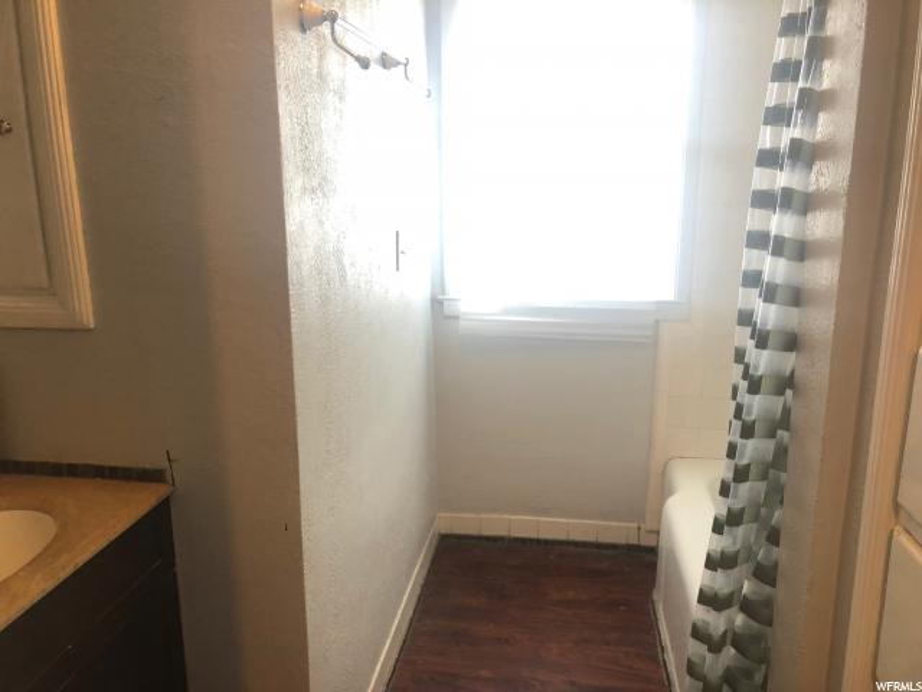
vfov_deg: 49.7
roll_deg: +0.1
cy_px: 346
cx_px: 461
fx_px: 746
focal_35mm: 28
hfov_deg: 63.4
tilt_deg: -14.5
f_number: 1.8
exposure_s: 1/15
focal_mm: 4
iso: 50
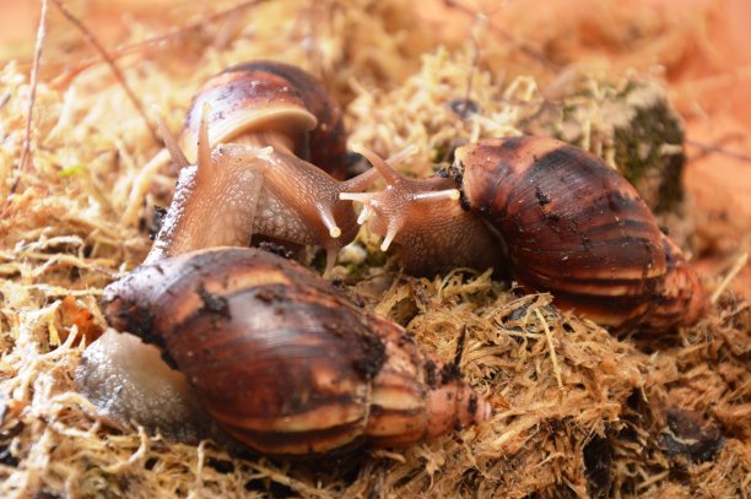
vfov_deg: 8.7
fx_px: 3283
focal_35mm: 158
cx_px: 376
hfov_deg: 13.1
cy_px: 250
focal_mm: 105
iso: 800
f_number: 8
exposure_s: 1/60
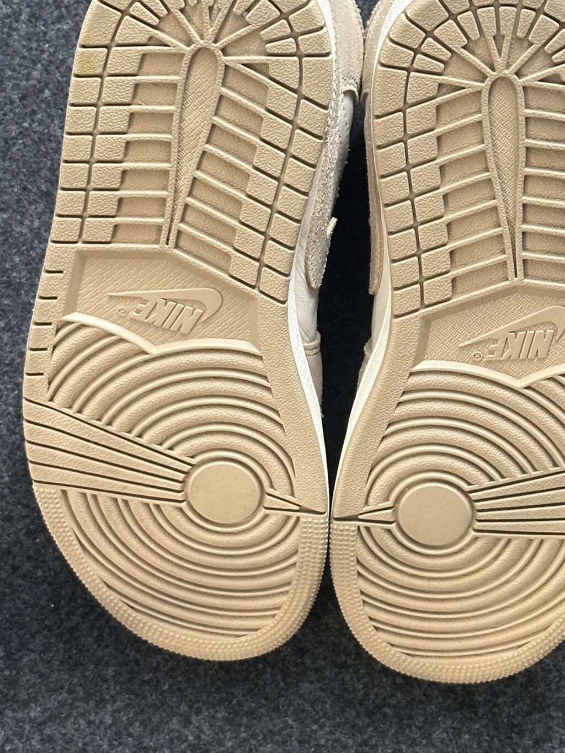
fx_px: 1958
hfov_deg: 16.4
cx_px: 358
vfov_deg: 21.8
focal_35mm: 90
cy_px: 363
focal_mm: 6.86
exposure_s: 1/33
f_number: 1.78
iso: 500
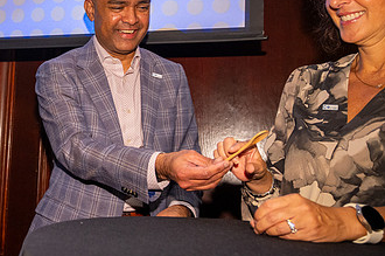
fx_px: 491
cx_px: 27
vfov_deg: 29.1
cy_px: 111
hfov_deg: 39.2
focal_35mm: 46
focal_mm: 24
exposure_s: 1/80
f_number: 4
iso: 2500
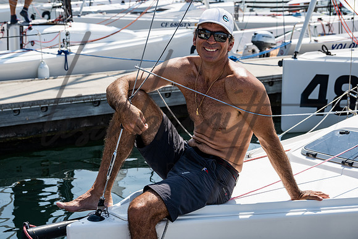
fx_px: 718
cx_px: 160
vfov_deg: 18.9
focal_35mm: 72
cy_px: 98
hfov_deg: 28.0
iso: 125
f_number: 6.3
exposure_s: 1/500
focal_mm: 61
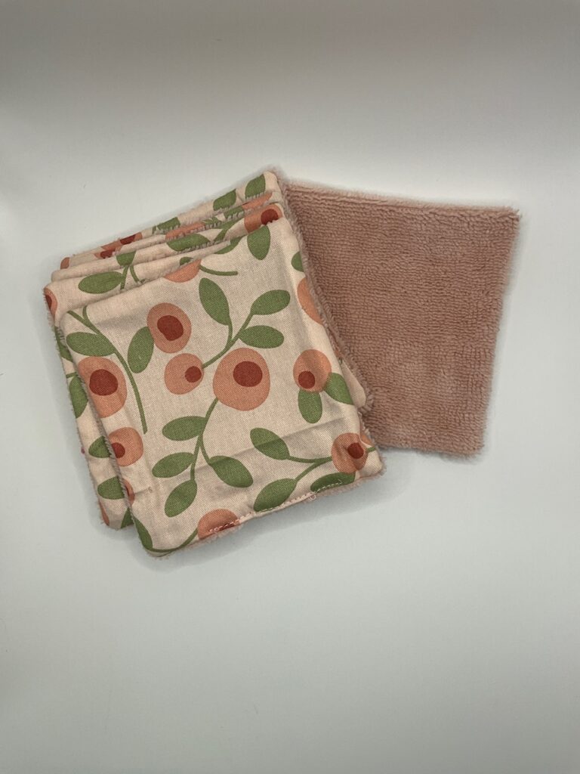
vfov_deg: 61.7
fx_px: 648
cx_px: 290
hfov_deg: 48.2
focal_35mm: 29
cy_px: 387
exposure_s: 1/138
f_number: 1.8
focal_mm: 3
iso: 16
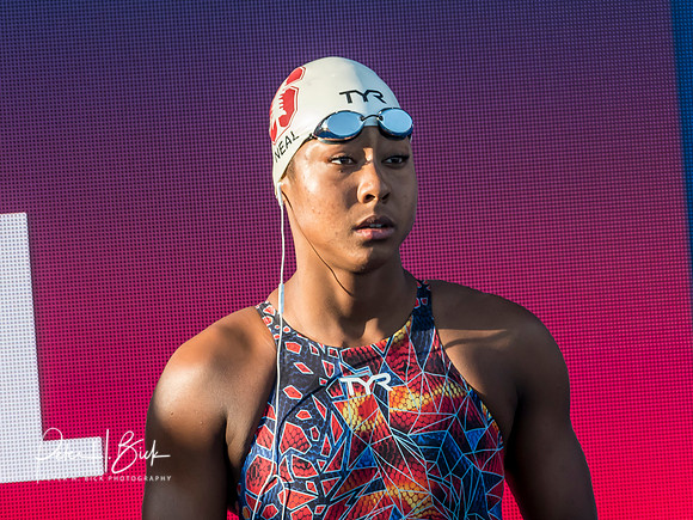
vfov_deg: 2.6
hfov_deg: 3.4
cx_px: 308
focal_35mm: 579
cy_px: 236
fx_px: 11593
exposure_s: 1/1000
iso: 640
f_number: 5.6
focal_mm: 200
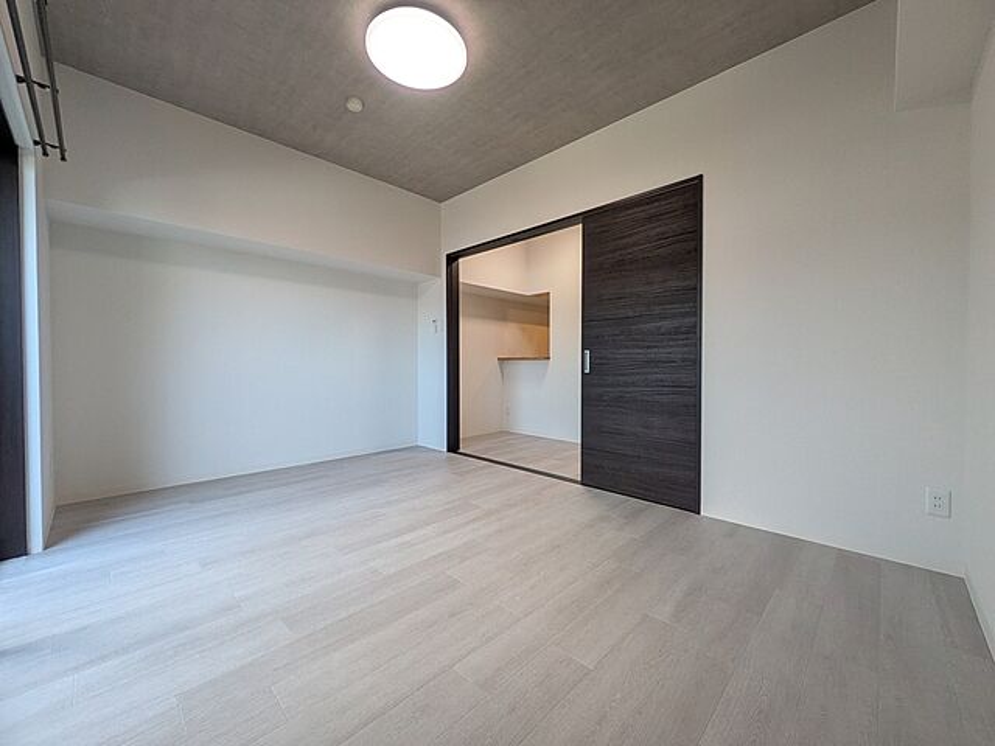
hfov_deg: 102.1
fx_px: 402
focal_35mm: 14
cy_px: 373
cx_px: 498
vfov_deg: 85.7
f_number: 2.2
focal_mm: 1.83
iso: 114
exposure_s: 1/120
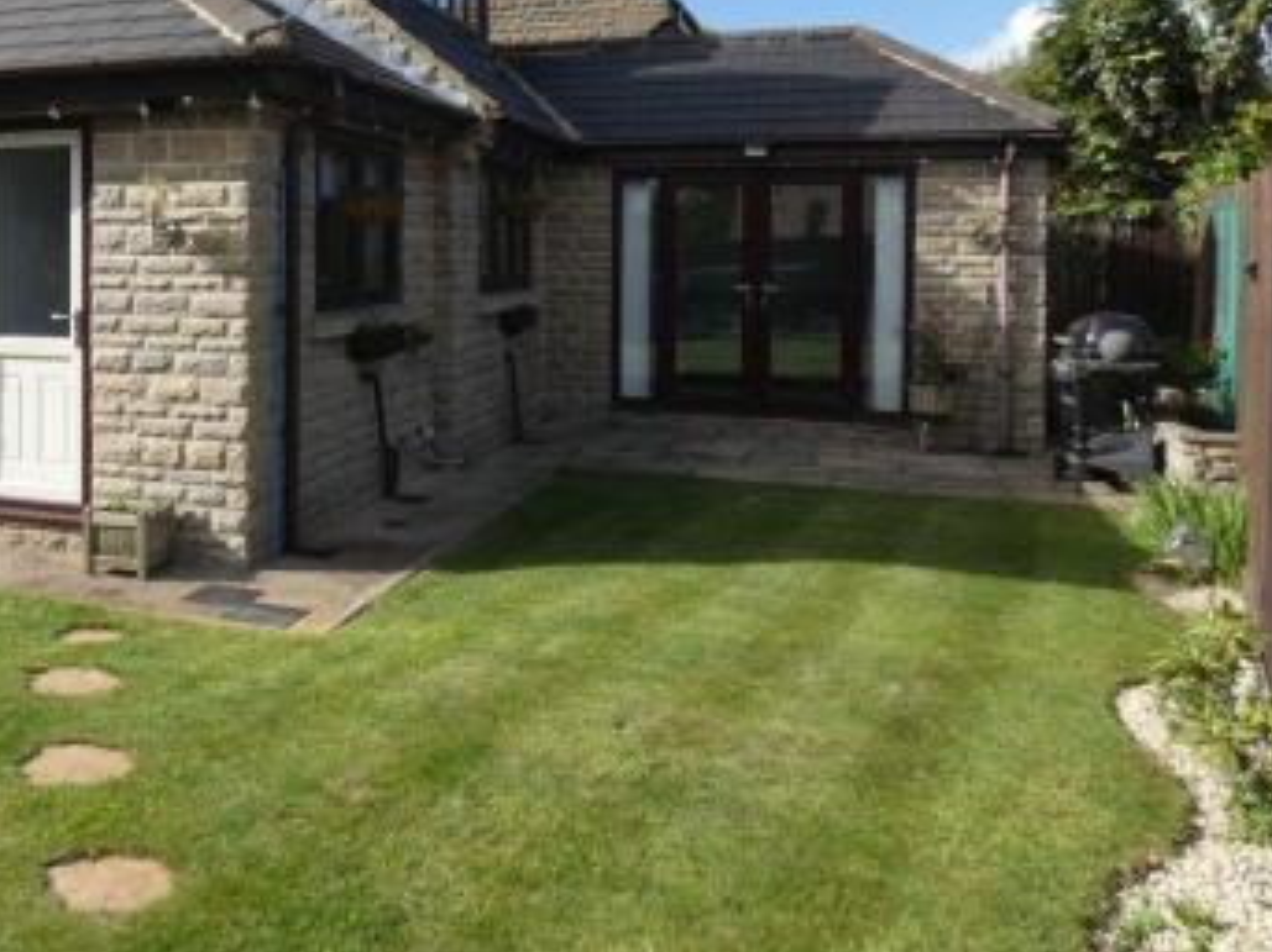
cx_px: 299
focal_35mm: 34
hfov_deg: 51.4
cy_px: 254
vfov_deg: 40.7
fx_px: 1249
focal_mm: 3.6
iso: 80
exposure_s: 1/800
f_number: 3.2
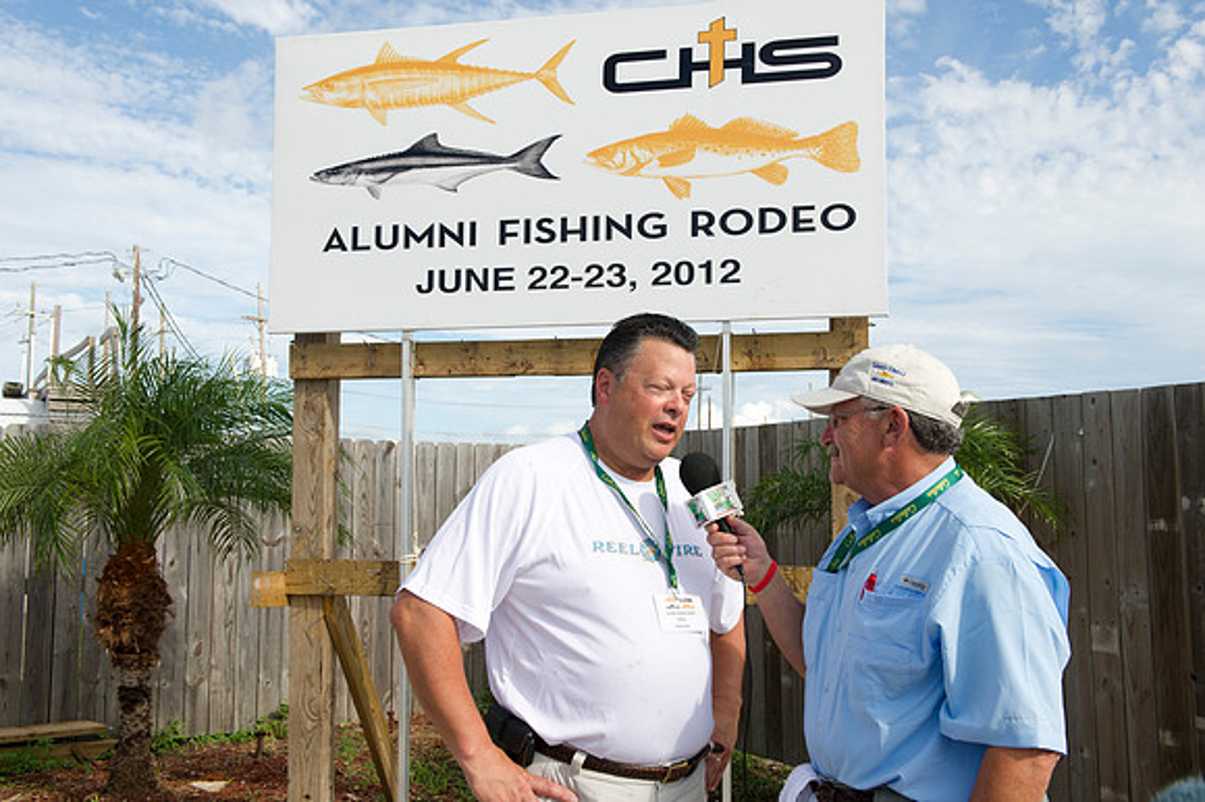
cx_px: 602
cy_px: 401
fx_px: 1271
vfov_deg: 35.0
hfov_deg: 50.7
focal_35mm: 38
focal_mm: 38
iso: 200
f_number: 8
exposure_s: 1/250
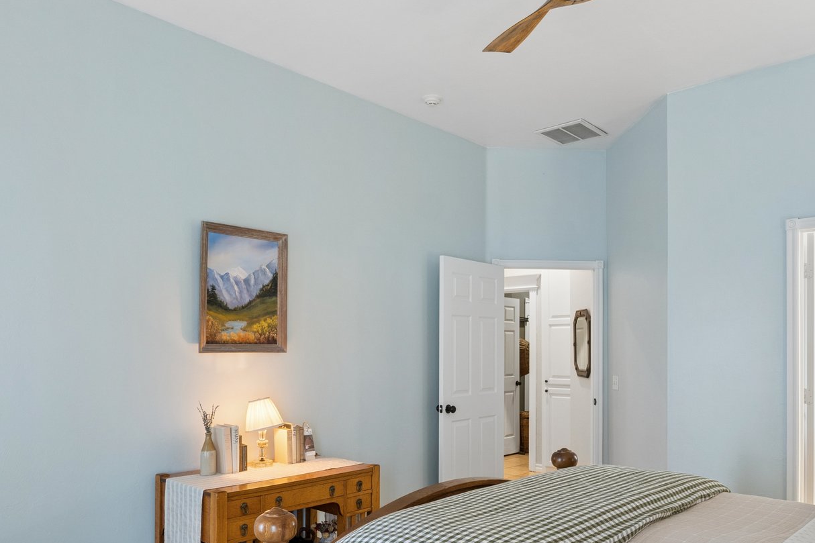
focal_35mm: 29
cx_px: 429
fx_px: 647
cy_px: 339
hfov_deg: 64.3
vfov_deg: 45.1
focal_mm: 11.3
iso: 250
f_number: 8
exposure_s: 1/10
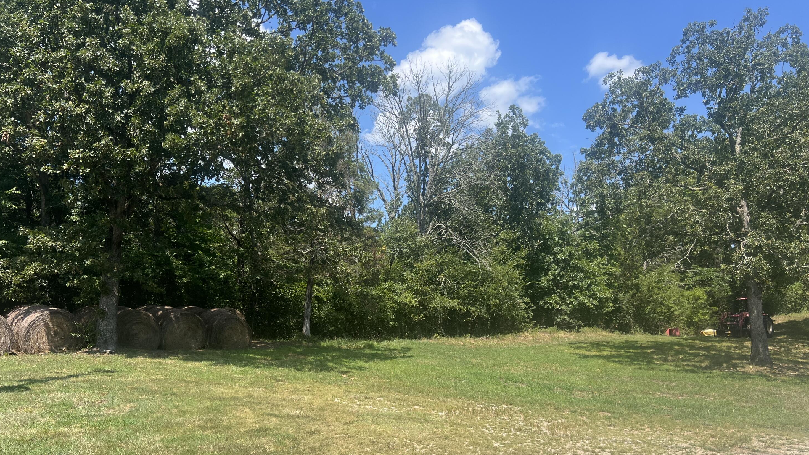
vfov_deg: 40.0
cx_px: 411
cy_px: 278
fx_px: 622
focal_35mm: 29
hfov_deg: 66.1
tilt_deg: +5.5
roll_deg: -1.3
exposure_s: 1/2632
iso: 50
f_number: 1.5
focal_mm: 5.7
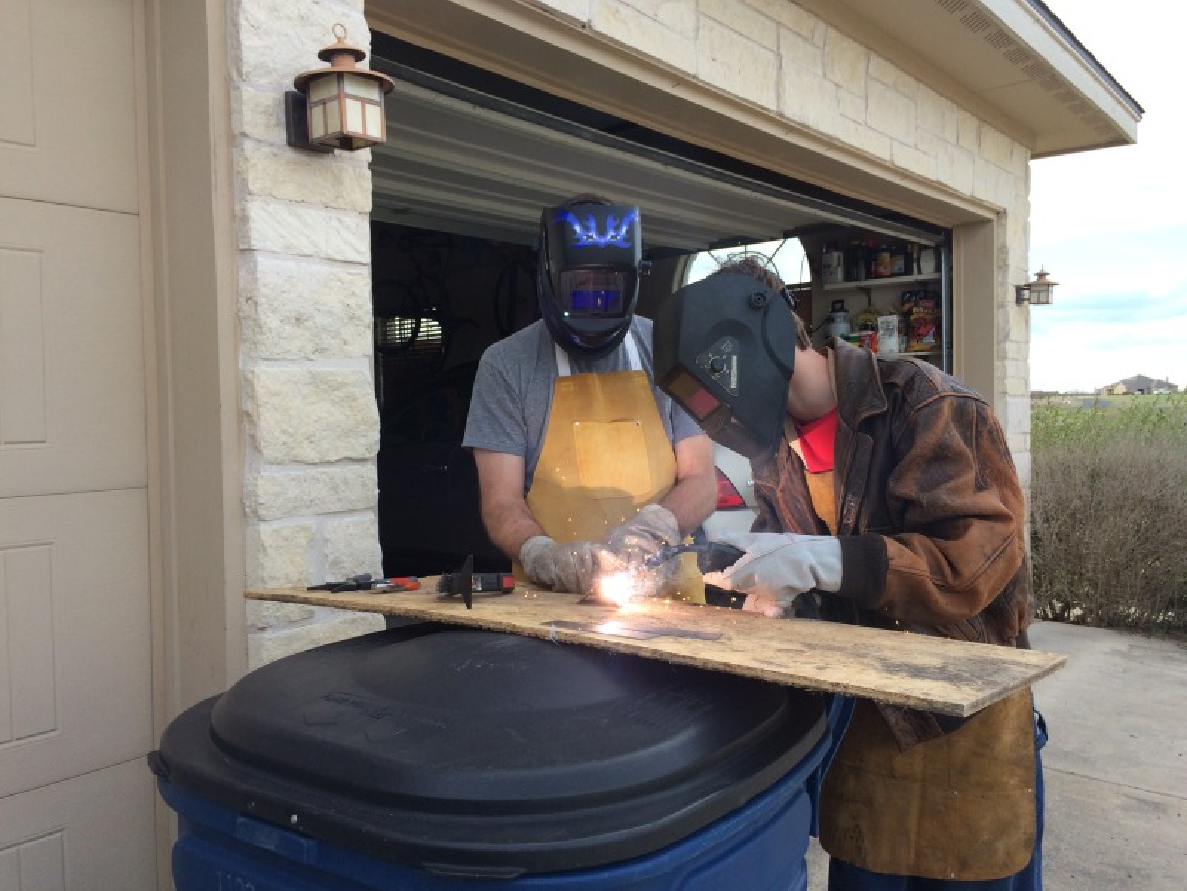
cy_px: 446
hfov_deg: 61.7
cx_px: 594
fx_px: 994
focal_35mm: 29
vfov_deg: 48.2
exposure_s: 1/383
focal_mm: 4.15
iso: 32
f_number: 2.2
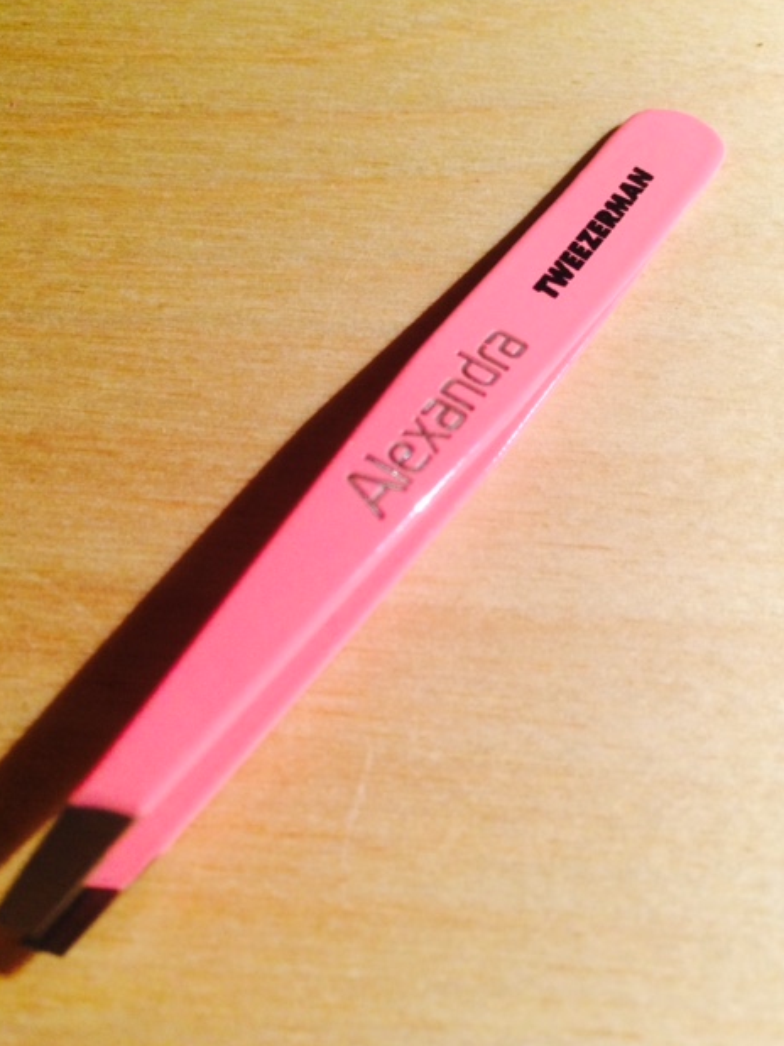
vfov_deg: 60.0
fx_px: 906
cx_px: 382
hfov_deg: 46.8
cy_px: 522
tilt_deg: -62.7
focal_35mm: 30
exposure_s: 1/33
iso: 250
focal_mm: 4.15
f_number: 2.2
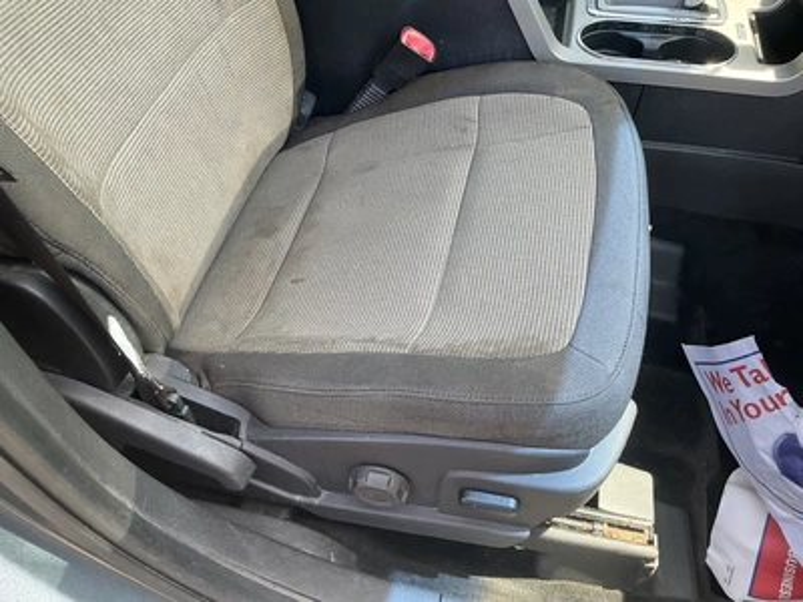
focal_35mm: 29
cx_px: 402
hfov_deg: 61.7
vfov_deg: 48.2
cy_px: 301
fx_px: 673
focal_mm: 3
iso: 32
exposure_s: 1/122
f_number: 1.8
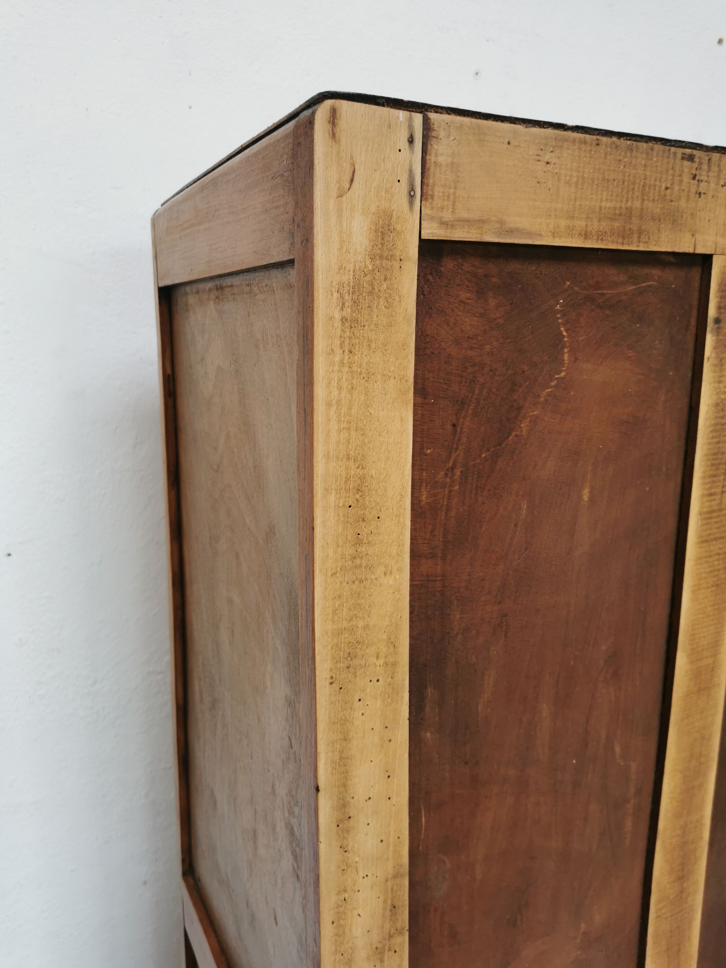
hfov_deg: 51.4
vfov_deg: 65.3
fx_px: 755
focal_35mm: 27
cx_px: 363
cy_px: 484
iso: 100
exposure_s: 1/100
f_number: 1.8
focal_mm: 5.58
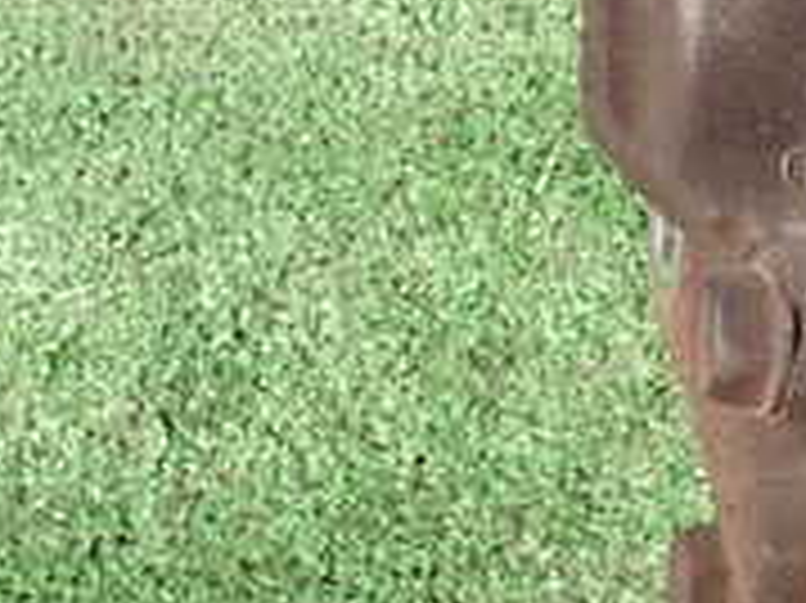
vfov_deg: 16.6
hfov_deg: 21.5
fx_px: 1955
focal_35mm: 84
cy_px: -176
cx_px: 991
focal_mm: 4.5
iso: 100
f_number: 2.8
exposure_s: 1/800
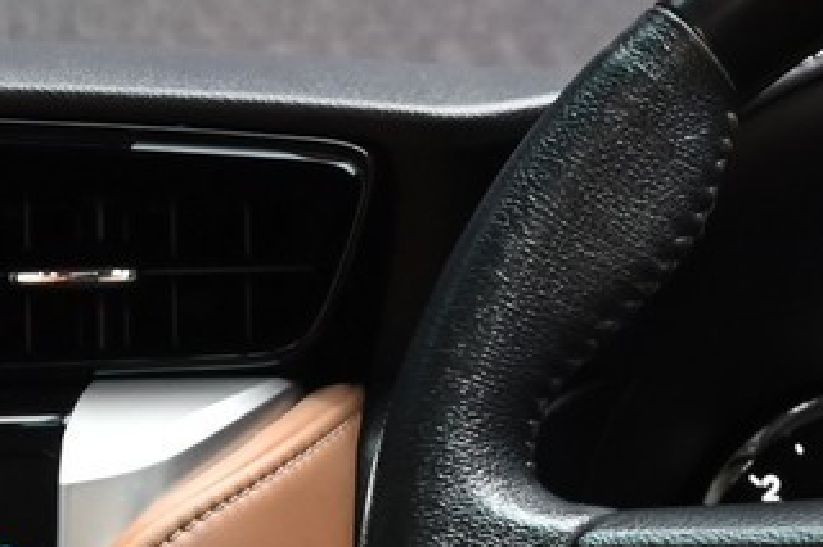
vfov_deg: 6.5
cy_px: 682
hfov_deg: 9.5
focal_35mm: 210
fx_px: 4798
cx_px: 1289
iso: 1600
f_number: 5.6
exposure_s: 1/30
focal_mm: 41
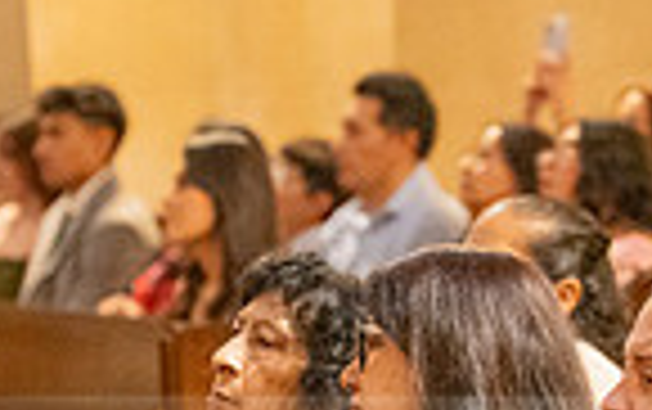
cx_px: 378
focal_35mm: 285
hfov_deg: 7.4
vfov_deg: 4.6
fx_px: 5070
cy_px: 502
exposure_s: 1/200
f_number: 2.8
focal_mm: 70
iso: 2000
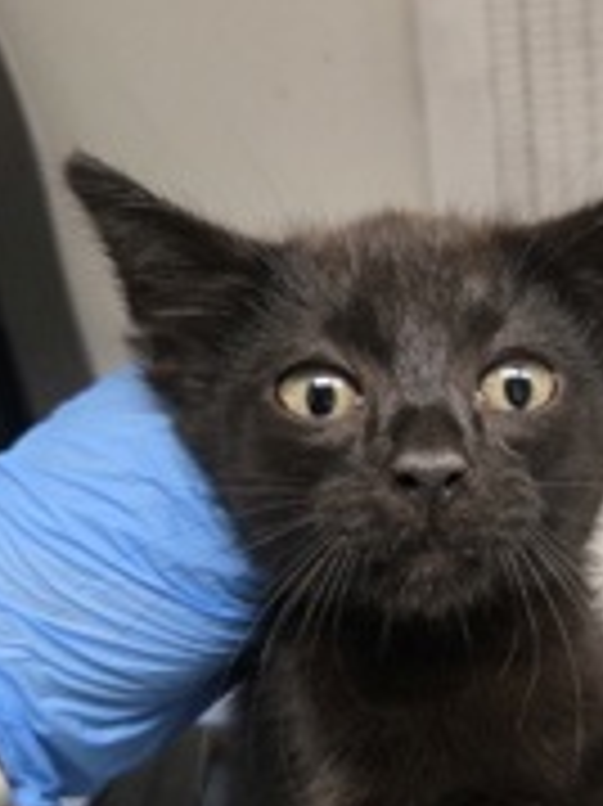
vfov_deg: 34.4
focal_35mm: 54
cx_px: 529
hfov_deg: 26.2
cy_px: 648
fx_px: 1256
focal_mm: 5.4
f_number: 1.8
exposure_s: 1/120
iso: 400
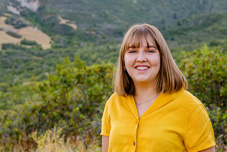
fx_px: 589
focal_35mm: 93
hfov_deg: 21.8
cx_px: 114
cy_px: 68
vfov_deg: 14.6
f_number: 7.1
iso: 800
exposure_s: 1/200
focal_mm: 70
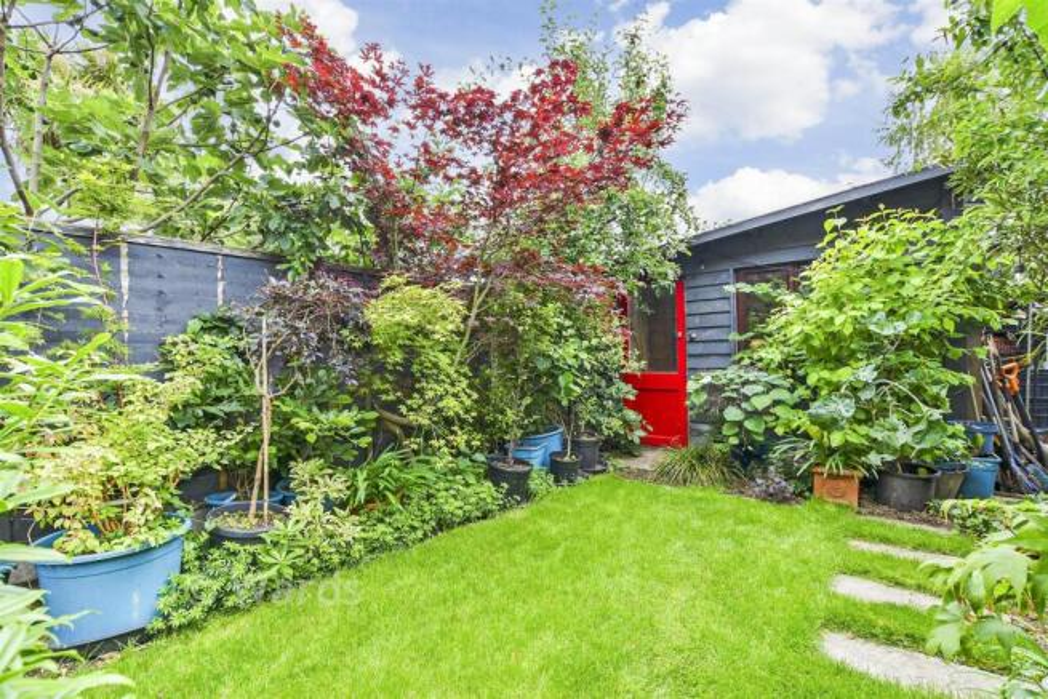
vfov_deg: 77.4
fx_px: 437
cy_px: 350
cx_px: 524
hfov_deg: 100.4
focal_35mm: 15
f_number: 8
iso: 320
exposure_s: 1/60
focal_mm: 10
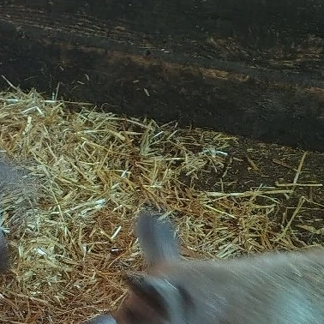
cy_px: 390
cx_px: 78
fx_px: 826
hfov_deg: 22.0
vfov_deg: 20.7
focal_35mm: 78
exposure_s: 1/12.5
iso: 3554
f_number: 1.7
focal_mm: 4.71
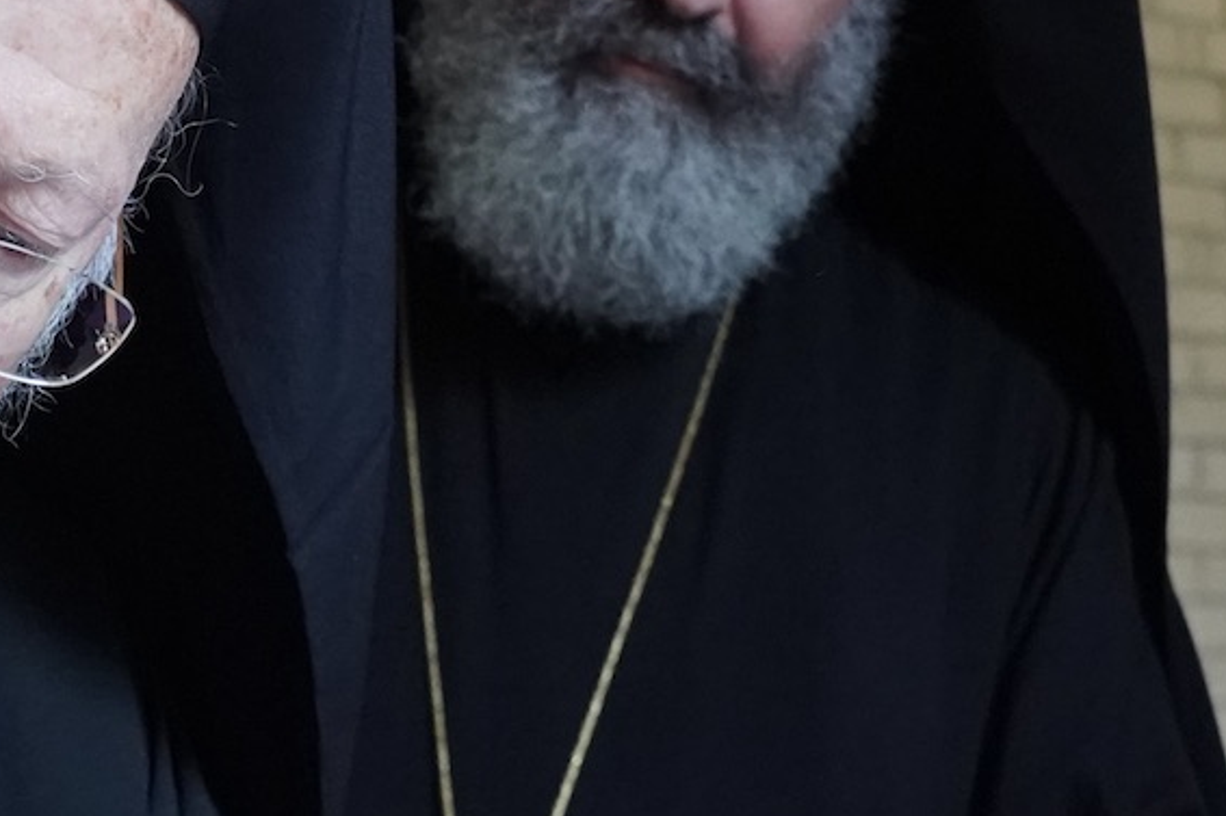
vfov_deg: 12.2
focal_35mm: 112
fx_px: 3813
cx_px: 390
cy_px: 701
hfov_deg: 18.2
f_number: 5.6
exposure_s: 1/125
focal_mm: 33
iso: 8000
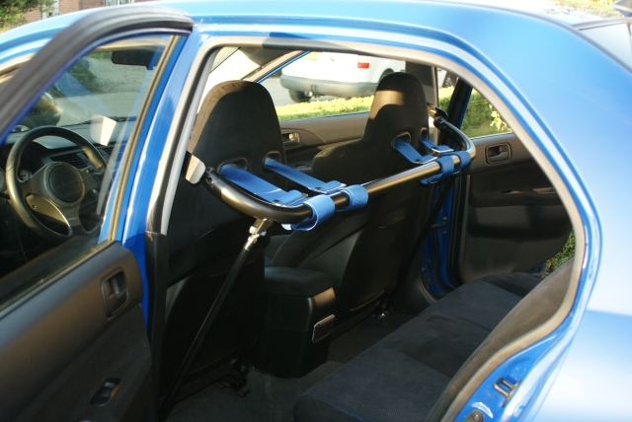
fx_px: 791
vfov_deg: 29.9
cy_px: 211
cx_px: 316
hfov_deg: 43.6
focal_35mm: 45
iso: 400
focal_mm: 30
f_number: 4.5
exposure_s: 1/80
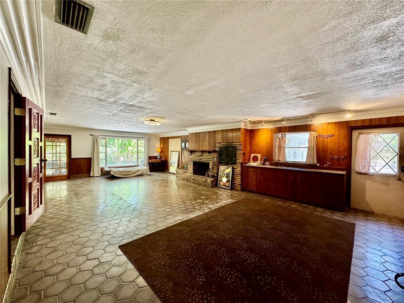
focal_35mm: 14
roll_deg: -1.0
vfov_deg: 85.7
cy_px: 152
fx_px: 163
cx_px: 202
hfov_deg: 102.1
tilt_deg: -2.2
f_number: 2.2
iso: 320
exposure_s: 1/85
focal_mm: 2.22
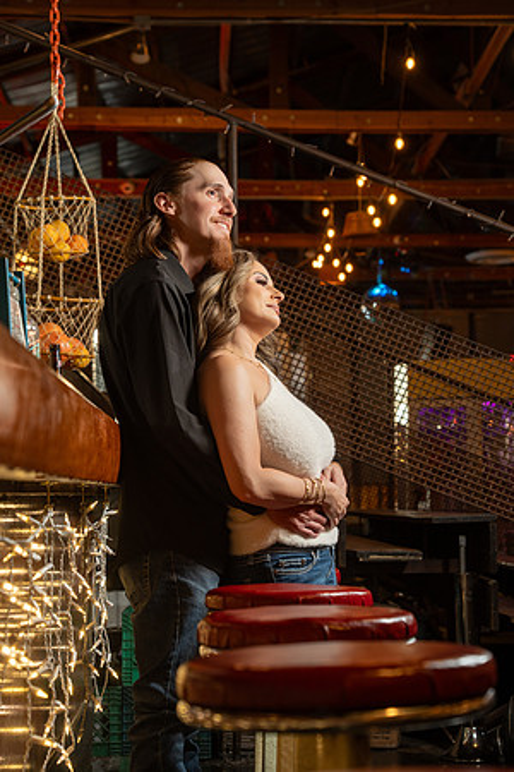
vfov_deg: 27.7
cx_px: 257
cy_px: 386
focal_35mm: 73
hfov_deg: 18.7
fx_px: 1563
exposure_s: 1/40
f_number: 5.6
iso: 500
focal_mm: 73
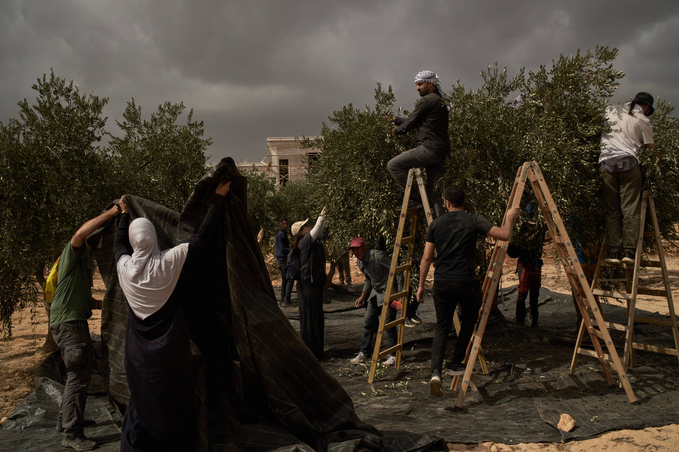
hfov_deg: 54.5
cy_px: 226
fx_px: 660
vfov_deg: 37.8
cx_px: 340
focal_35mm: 35
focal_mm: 35
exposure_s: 1/2000
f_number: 10
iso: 500
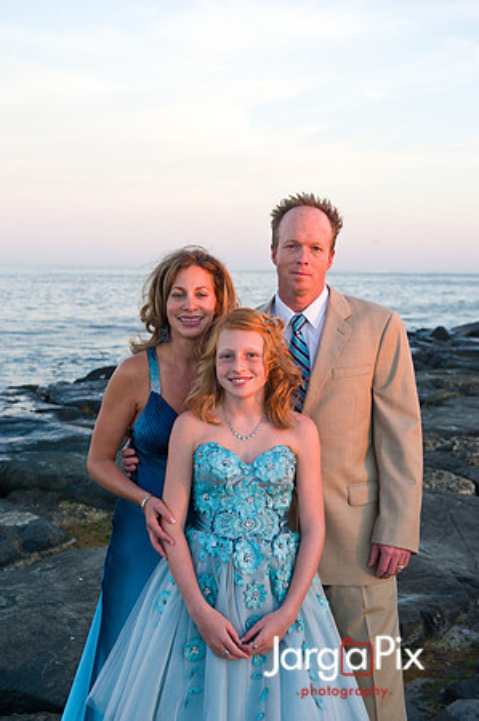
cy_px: 360
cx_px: 240
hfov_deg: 28.0
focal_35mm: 48
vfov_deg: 41.2
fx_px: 960
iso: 800
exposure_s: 1/200
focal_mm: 48
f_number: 5.6
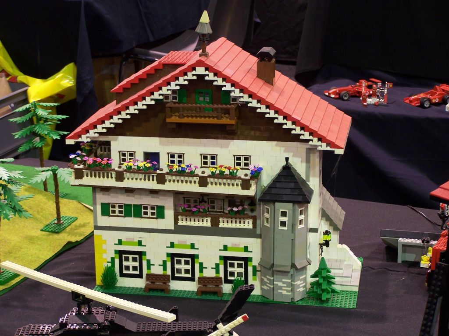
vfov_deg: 18.0
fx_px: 1064
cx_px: 224
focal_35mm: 82
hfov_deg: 23.8
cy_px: 168
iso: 80
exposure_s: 1/2
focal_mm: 13.7
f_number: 3.2
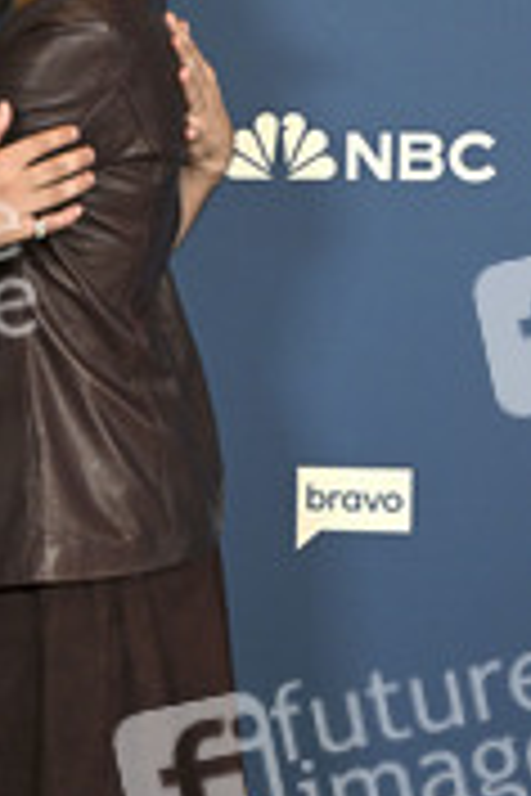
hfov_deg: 11.9
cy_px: 535
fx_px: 2500
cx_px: -63
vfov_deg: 18.1
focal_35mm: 113
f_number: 5.6
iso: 2000
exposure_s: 1/320
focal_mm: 50
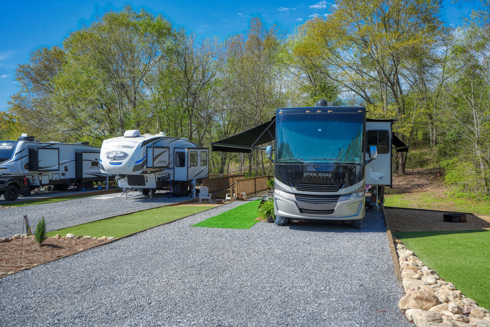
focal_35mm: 35
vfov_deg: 37.9
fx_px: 476
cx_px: 245
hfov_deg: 54.4
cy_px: 164
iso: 100
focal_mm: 35
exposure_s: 1/250
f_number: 5.6
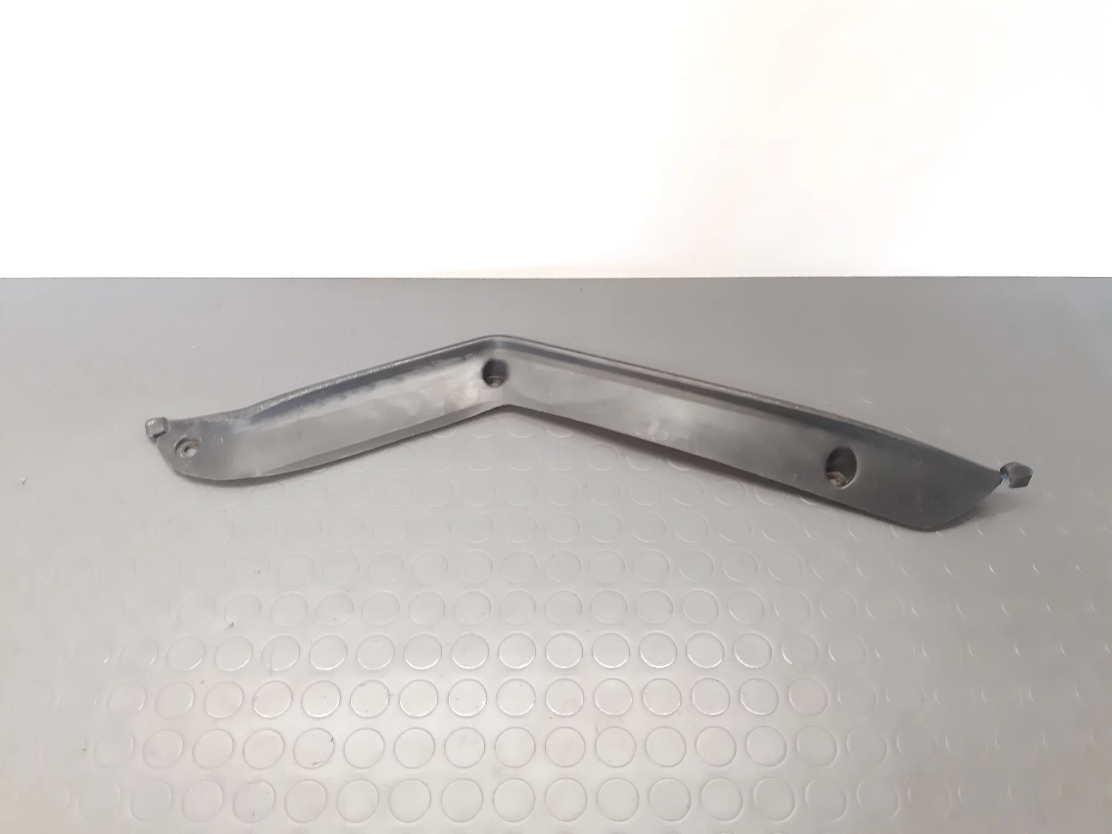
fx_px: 867
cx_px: 556
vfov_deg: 51.4
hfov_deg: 65.3
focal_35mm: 27
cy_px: 417
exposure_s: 1/33
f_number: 1.7
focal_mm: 3.93
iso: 400
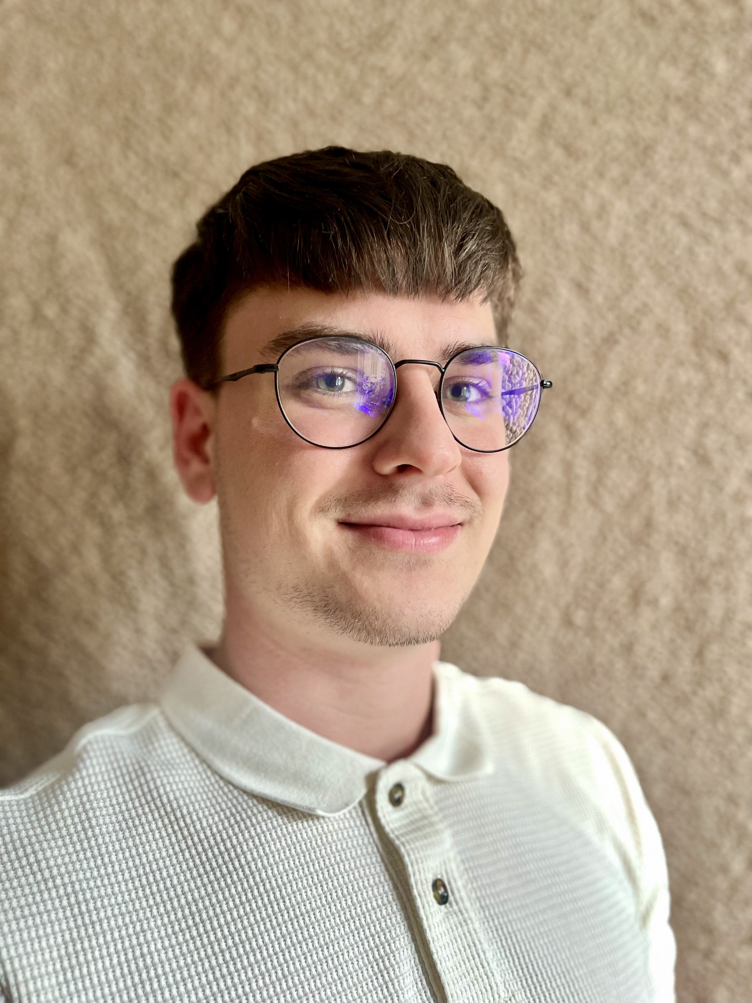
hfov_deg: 53.1
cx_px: 376
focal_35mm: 26
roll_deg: +2.0
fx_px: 753
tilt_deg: +0.8
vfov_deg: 67.3
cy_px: 502
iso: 320
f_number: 1.6
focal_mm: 5.1
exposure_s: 1/60
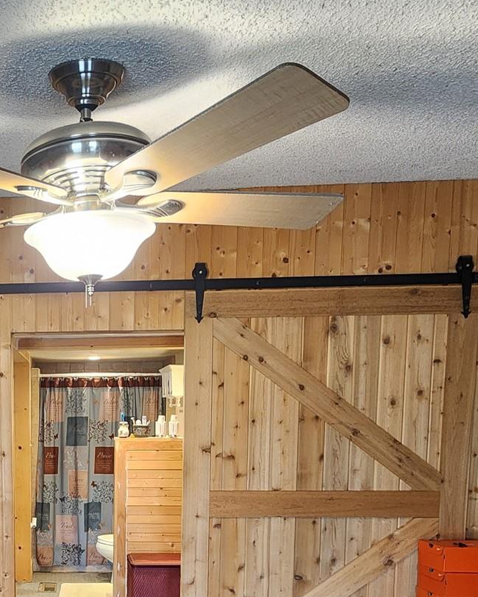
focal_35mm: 32
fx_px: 566
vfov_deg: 52.1
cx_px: 24
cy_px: 478
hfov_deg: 41.2
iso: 400
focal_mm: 2.2
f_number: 2.2
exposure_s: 1/60
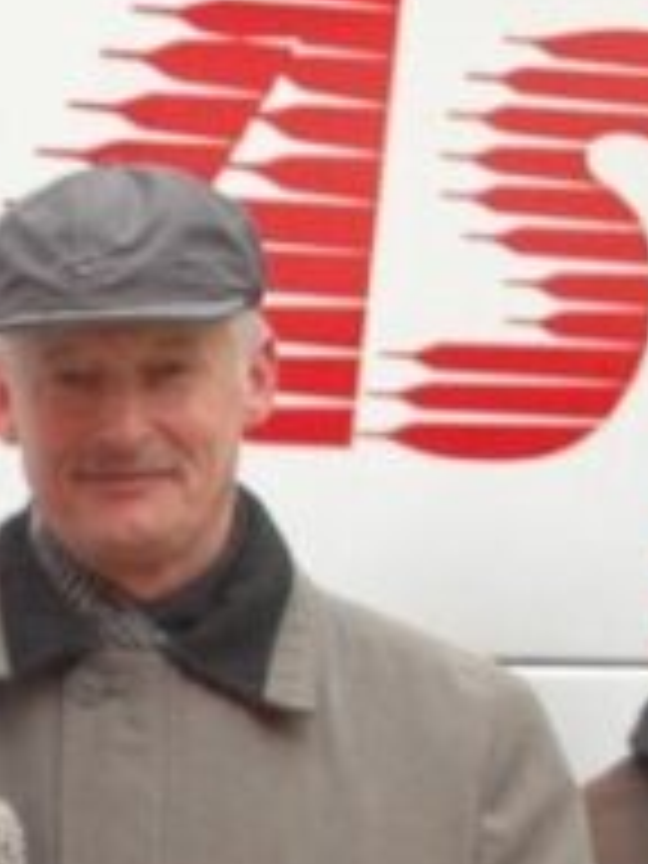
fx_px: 7288
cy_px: 1172
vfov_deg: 6.7
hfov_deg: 5.0
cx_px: -801
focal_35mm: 292
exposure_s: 1/160
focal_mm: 38
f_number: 5
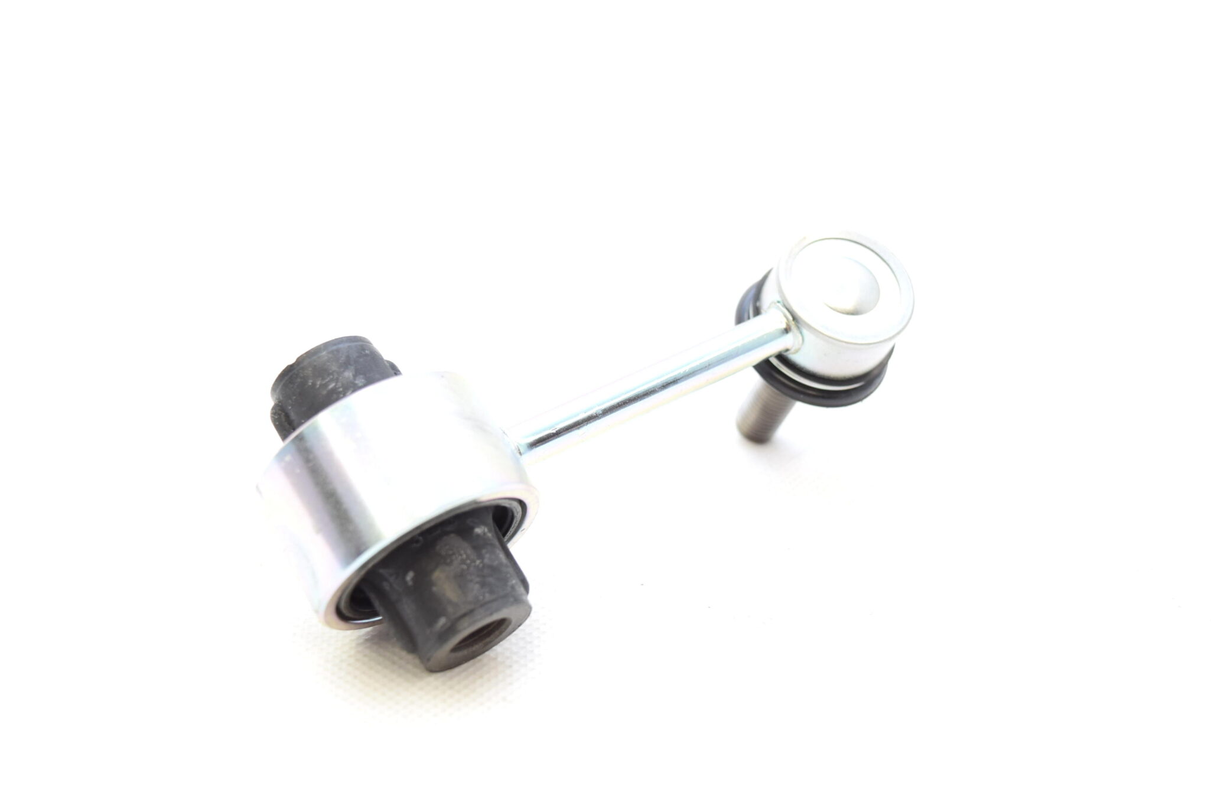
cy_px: 404
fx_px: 1616
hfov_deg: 41.1
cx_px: 606
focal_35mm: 48
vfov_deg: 28.1
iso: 400
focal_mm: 32
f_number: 6.3
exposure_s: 1/160
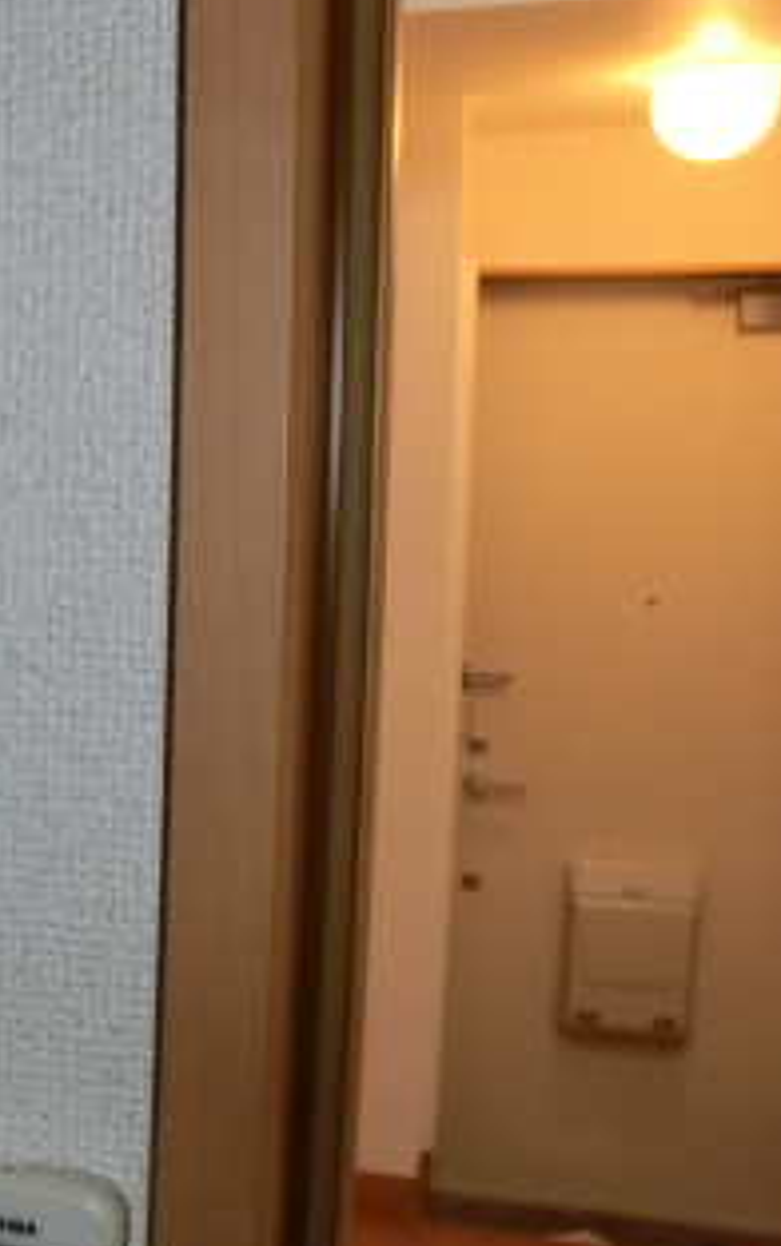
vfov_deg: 38.7
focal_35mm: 52
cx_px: -239
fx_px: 1768
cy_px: 732
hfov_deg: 22.3
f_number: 3
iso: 160
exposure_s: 1/20
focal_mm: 4.24
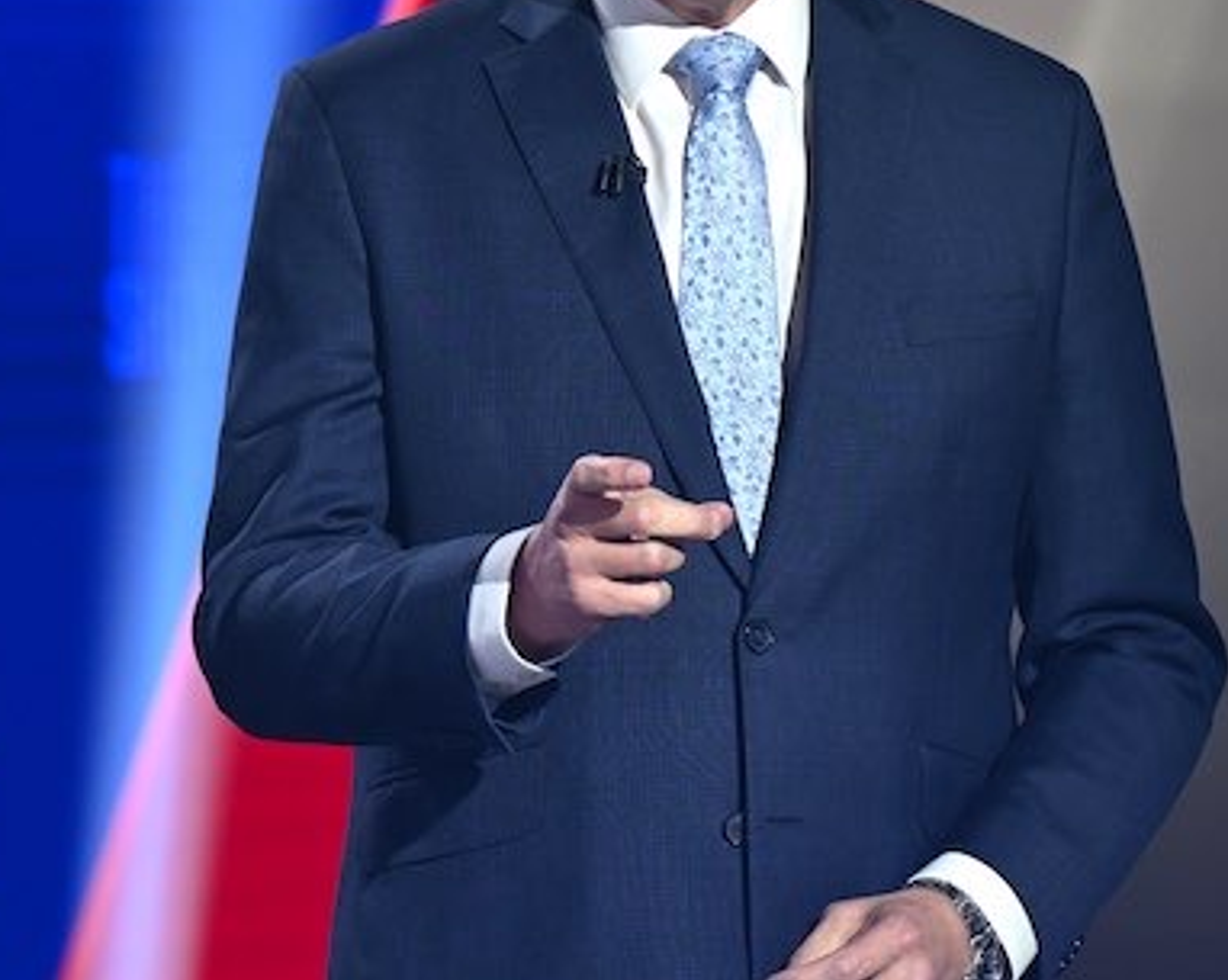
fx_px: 13255
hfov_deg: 5.3
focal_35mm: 365
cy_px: 302
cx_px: 64
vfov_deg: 4.2
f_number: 4
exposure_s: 1/160
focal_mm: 165
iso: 1000
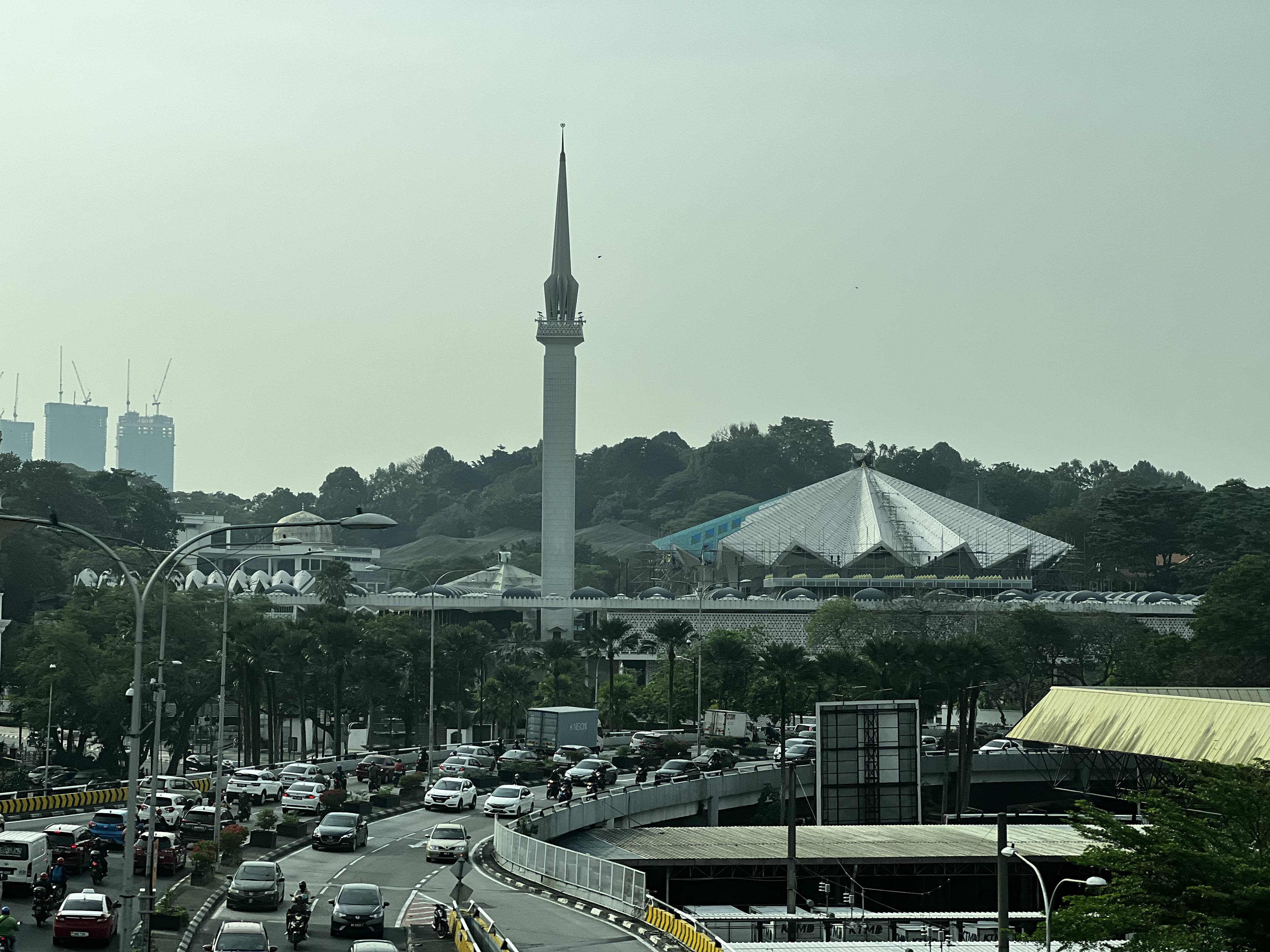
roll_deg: -0.2
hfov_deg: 25.3
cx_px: 635
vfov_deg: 19.1
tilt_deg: +2.8
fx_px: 2825
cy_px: 476
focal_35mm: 77
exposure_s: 1/271
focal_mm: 9
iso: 32
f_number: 2.8
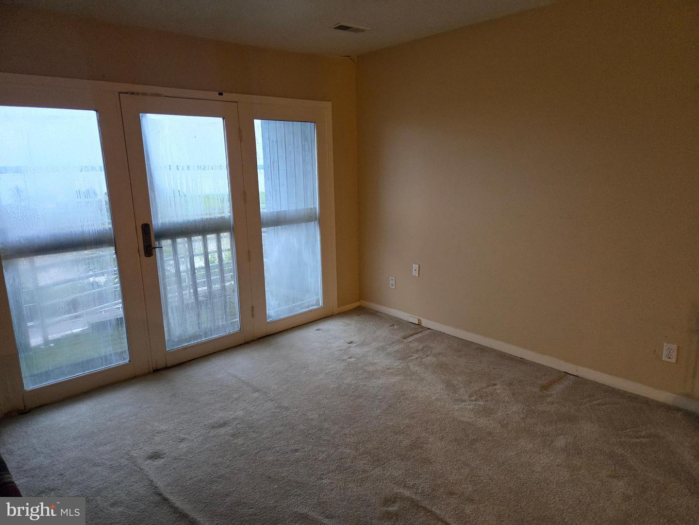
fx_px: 464
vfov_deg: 58.9
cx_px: 350
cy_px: 262
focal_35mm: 23
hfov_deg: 73.9
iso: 800
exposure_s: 1/120
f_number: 1.8
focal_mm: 5.4
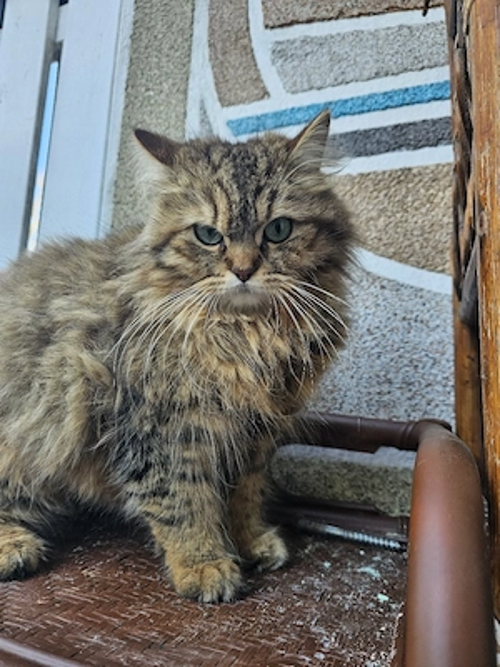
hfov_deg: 58.9
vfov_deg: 73.9
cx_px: 250
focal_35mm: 23
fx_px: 443
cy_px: 334
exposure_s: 1/101
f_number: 1.7
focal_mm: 6.3
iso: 40
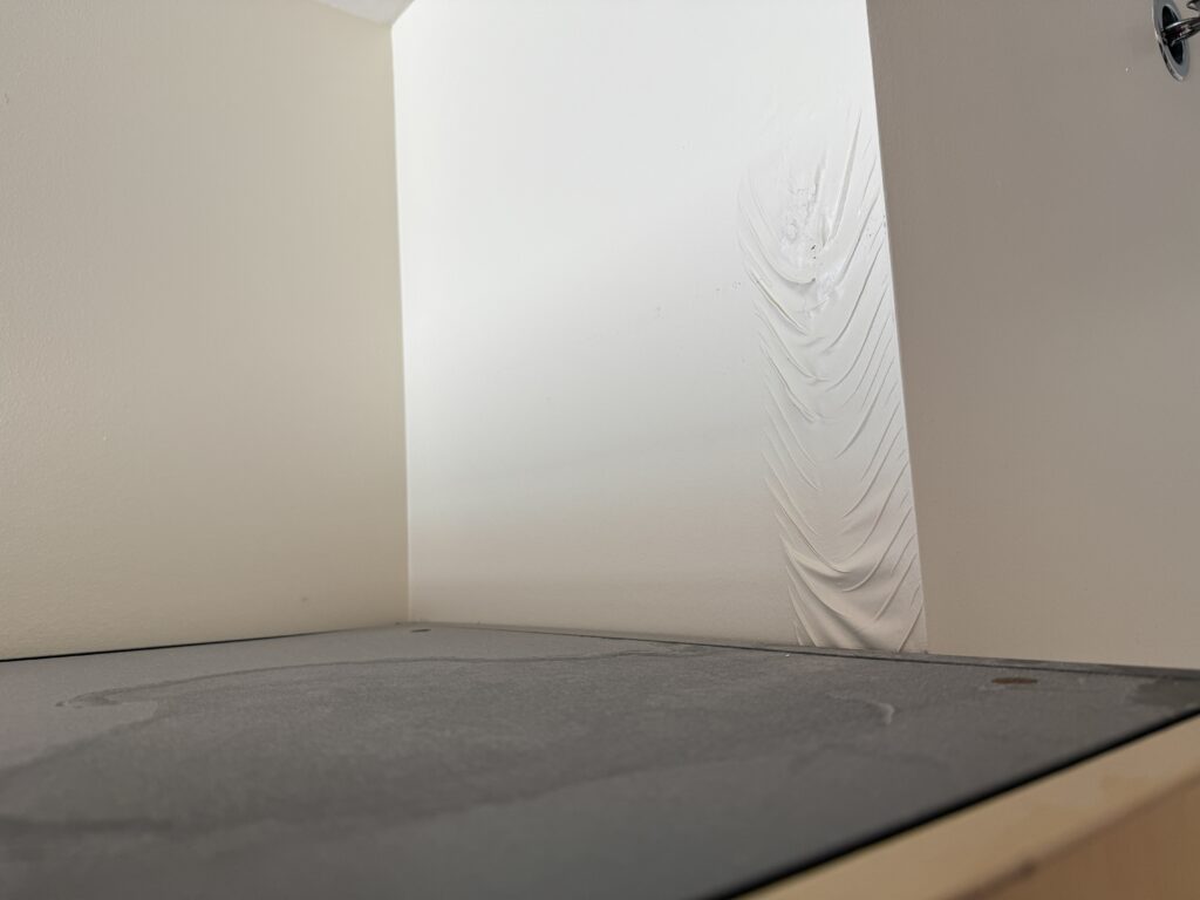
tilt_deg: +6.4
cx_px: 600
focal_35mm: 24
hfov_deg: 71.6
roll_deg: +2.5
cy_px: 450
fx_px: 832
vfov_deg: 56.8
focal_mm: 6.76
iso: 100
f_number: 1.78
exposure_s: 1/120
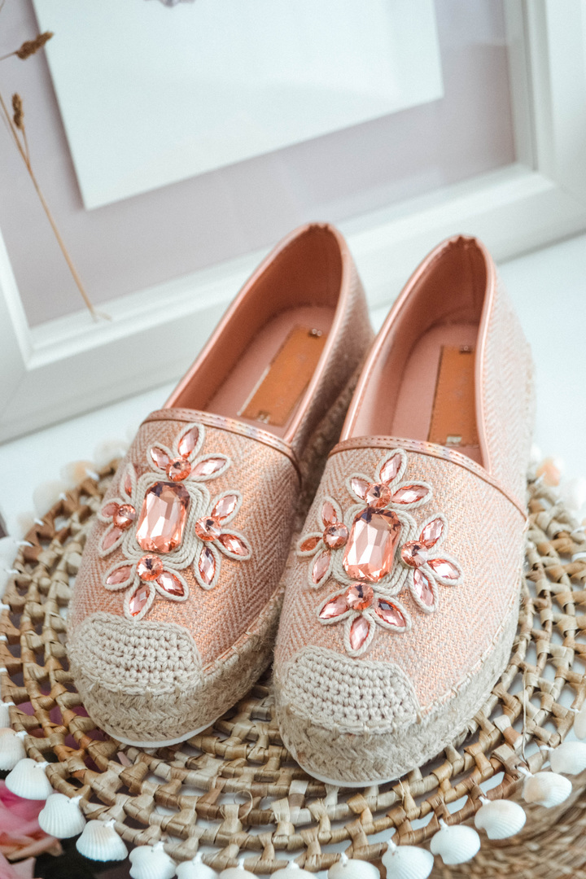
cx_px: 293
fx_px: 1318
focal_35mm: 54
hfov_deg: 25.1
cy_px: 440
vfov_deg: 36.9
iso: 640
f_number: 5
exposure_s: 1/60
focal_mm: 36
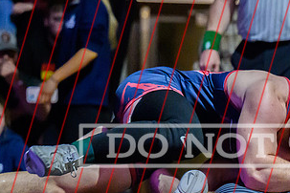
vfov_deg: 3.9
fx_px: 2819
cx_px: 277
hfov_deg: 5.9
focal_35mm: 350
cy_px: 194
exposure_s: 1/500
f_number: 2.8
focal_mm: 110
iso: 16000
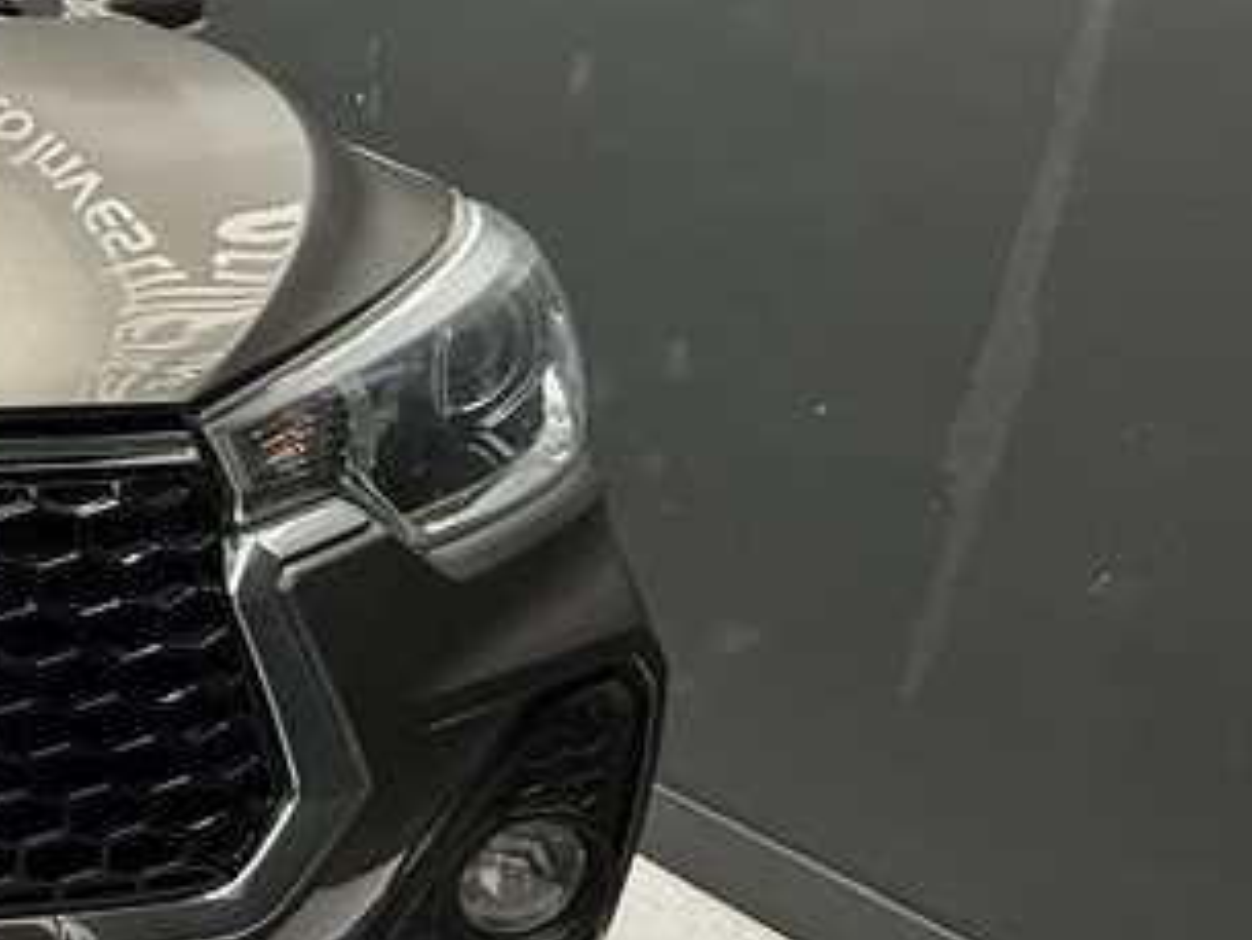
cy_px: 587
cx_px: -653
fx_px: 1701
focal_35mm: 47
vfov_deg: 30.8
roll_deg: +0.0
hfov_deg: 27.2
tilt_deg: -14.5
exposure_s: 1/100
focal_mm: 2.22
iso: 200
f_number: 2.2
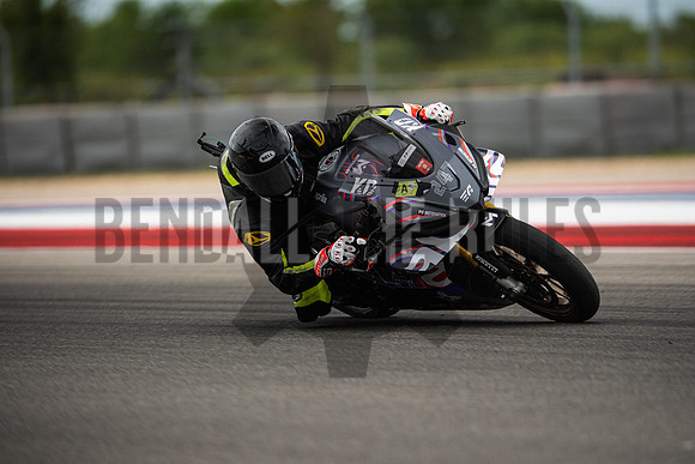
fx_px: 5793
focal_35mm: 300
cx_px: 348
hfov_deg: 6.9
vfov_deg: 4.6
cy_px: 232
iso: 320
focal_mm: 200
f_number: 2
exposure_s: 1/4000
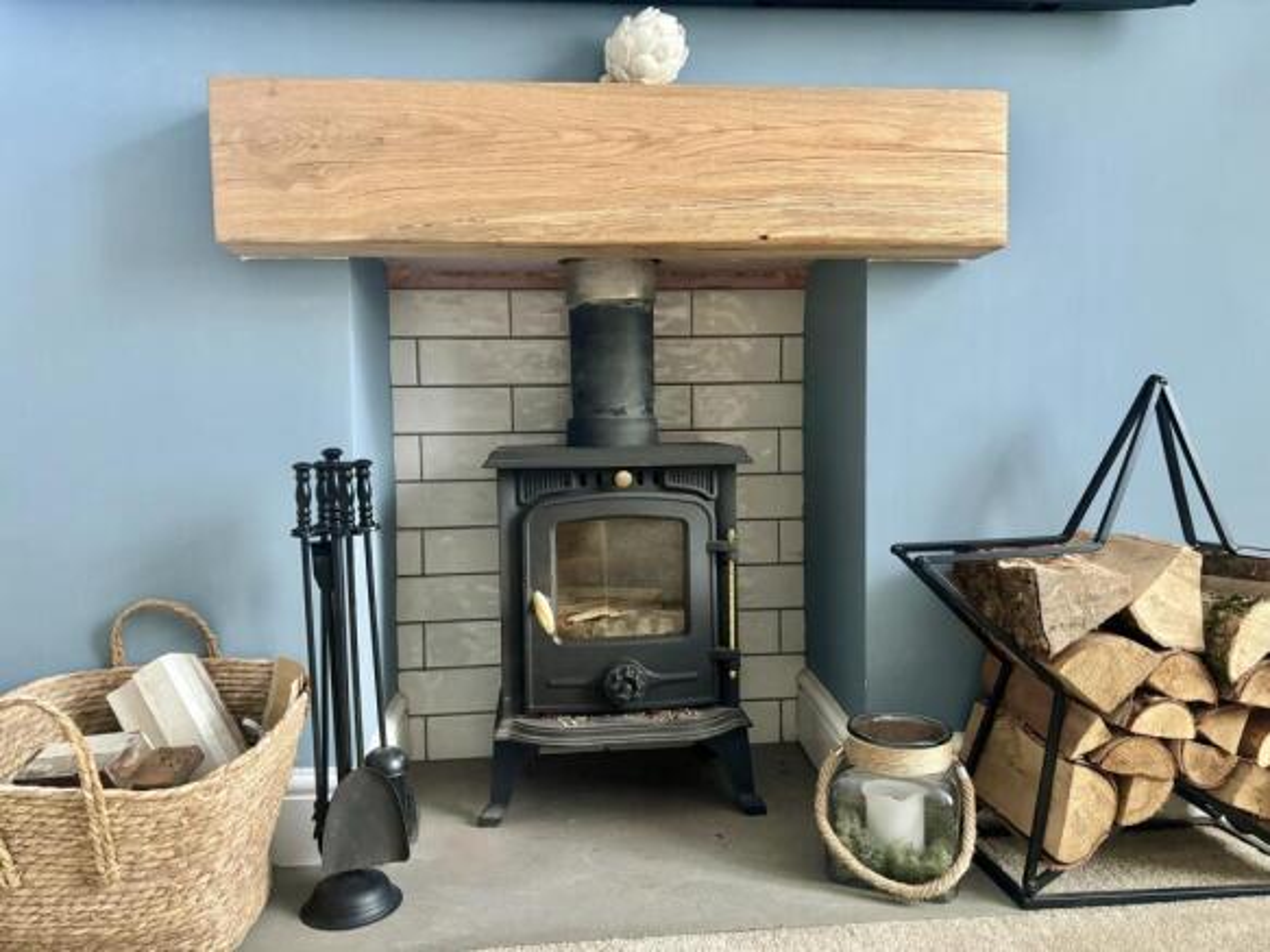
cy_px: 476
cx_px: 635
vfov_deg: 53.0
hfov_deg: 67.3
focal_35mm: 26
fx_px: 954
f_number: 1.6
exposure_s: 1/30
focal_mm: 5.96
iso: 640
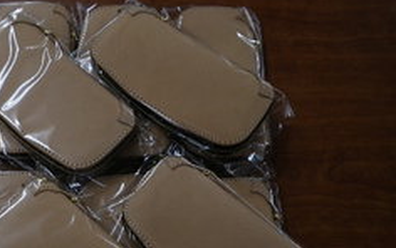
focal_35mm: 44
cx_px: 128
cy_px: 200
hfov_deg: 44.5
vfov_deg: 28.6
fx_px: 475
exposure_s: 1/50
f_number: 3.5
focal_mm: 5
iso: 80
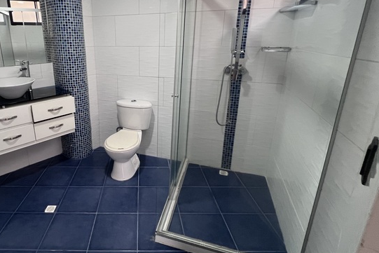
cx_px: 139
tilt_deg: -16.7
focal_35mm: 20
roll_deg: +1.2
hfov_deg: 82.2
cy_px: 106
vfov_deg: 61.6
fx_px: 211
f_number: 1.8
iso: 250
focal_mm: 1.57
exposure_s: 1/60
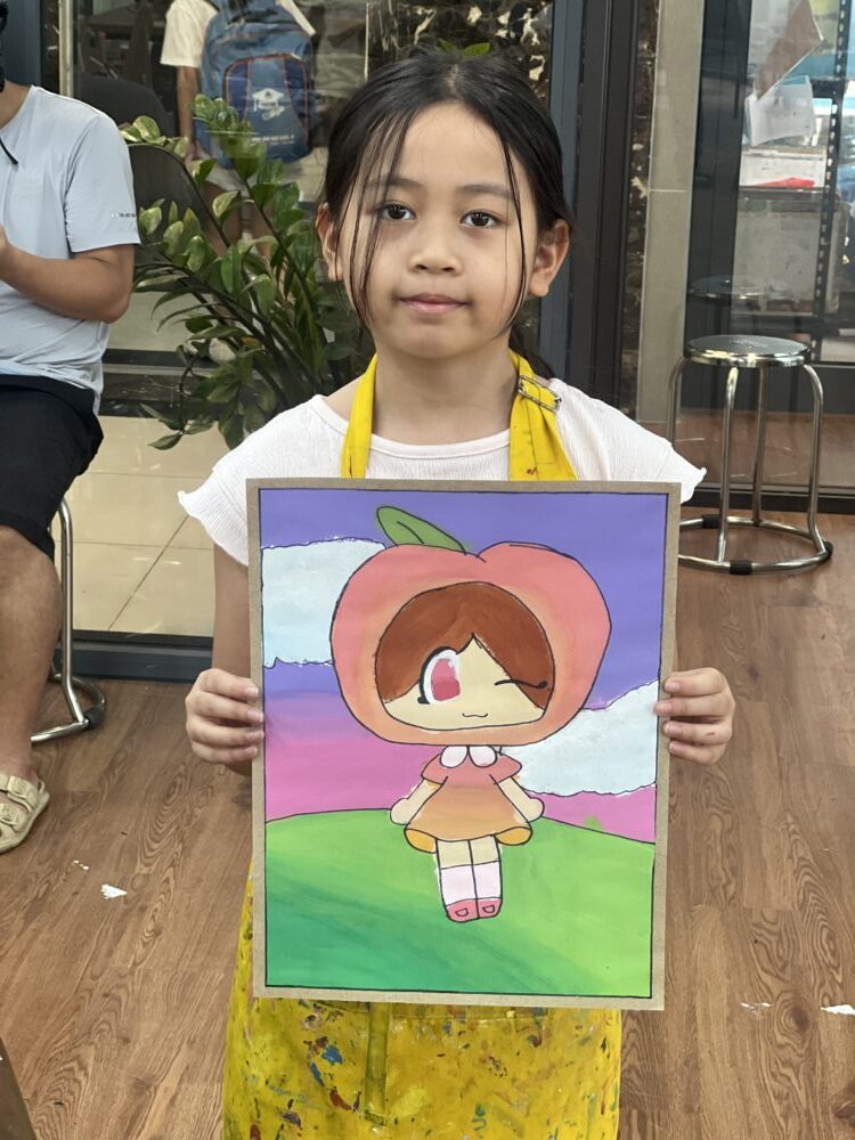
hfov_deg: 19.1
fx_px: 2536
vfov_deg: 25.3
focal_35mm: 77
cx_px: 428
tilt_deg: -14.9
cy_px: 570
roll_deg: -2.2
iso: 160
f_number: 2.8
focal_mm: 9
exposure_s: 1/50
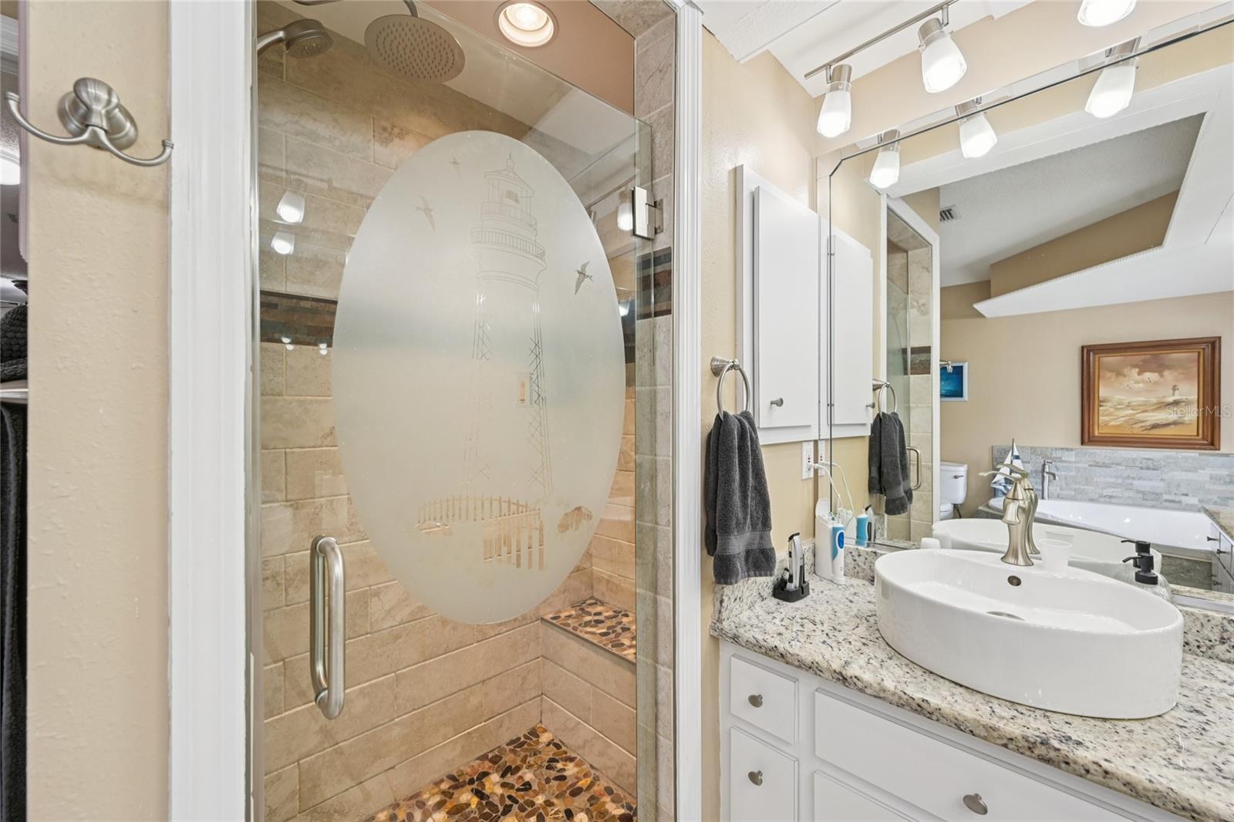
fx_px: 480
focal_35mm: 14
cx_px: 617
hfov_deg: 104.3
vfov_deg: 81.2
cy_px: 411
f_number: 8
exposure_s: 1/40
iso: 400
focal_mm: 14
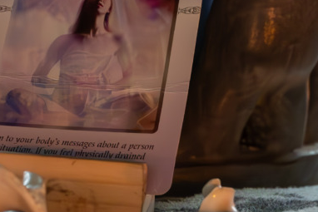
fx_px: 2174
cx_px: 57
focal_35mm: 246
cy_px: 22
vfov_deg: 5.6
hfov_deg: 8.3
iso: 10000
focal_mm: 49
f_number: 4
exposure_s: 1/250
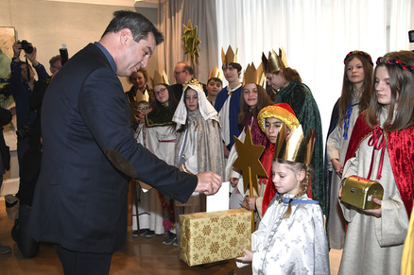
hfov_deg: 54.5
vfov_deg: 37.8
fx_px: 402
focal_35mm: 35
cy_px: 139
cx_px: 205
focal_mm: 34
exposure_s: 1/160
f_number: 6.3
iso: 2000
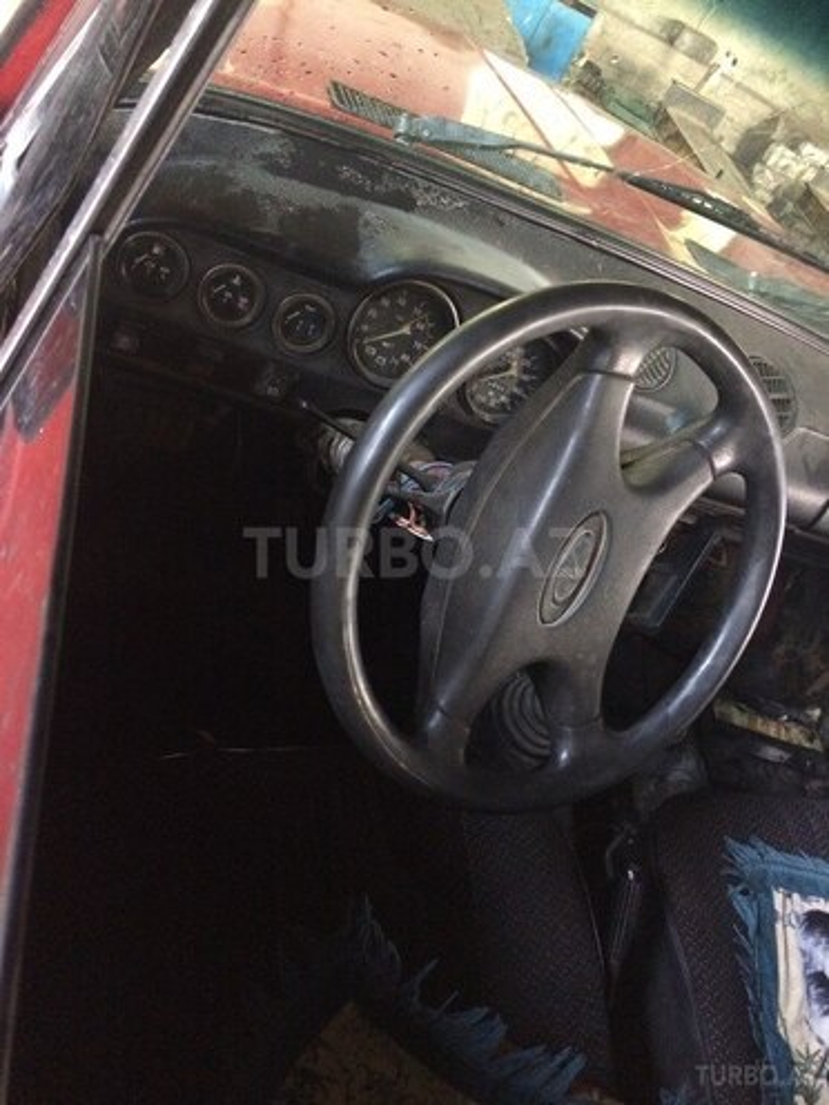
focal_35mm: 29
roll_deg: -35.5
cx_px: 414
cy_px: 552
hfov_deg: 48.2
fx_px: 926
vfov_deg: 61.7
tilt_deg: -41.7
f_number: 2.2
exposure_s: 1/17
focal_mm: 4.15
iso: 500
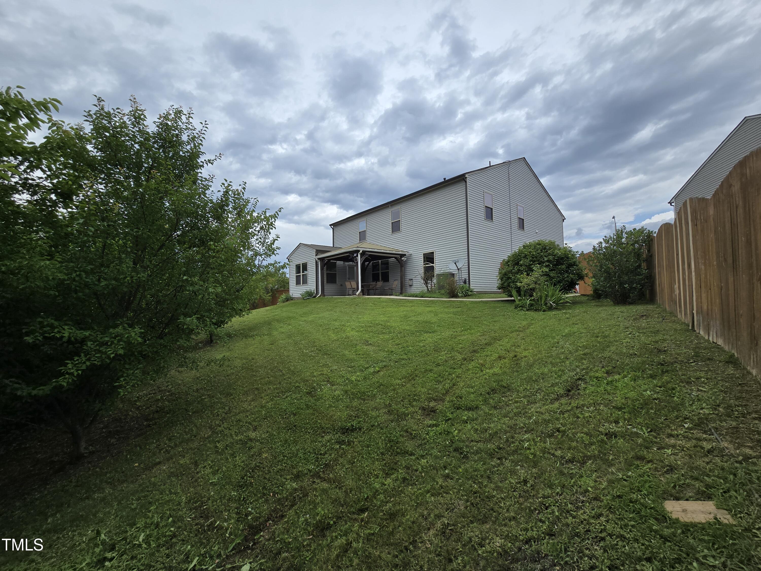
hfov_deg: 106.2
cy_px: 286
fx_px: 286
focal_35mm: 13
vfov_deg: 89.9
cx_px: 380
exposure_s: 1/2404
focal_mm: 2.2
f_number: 2.2
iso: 50
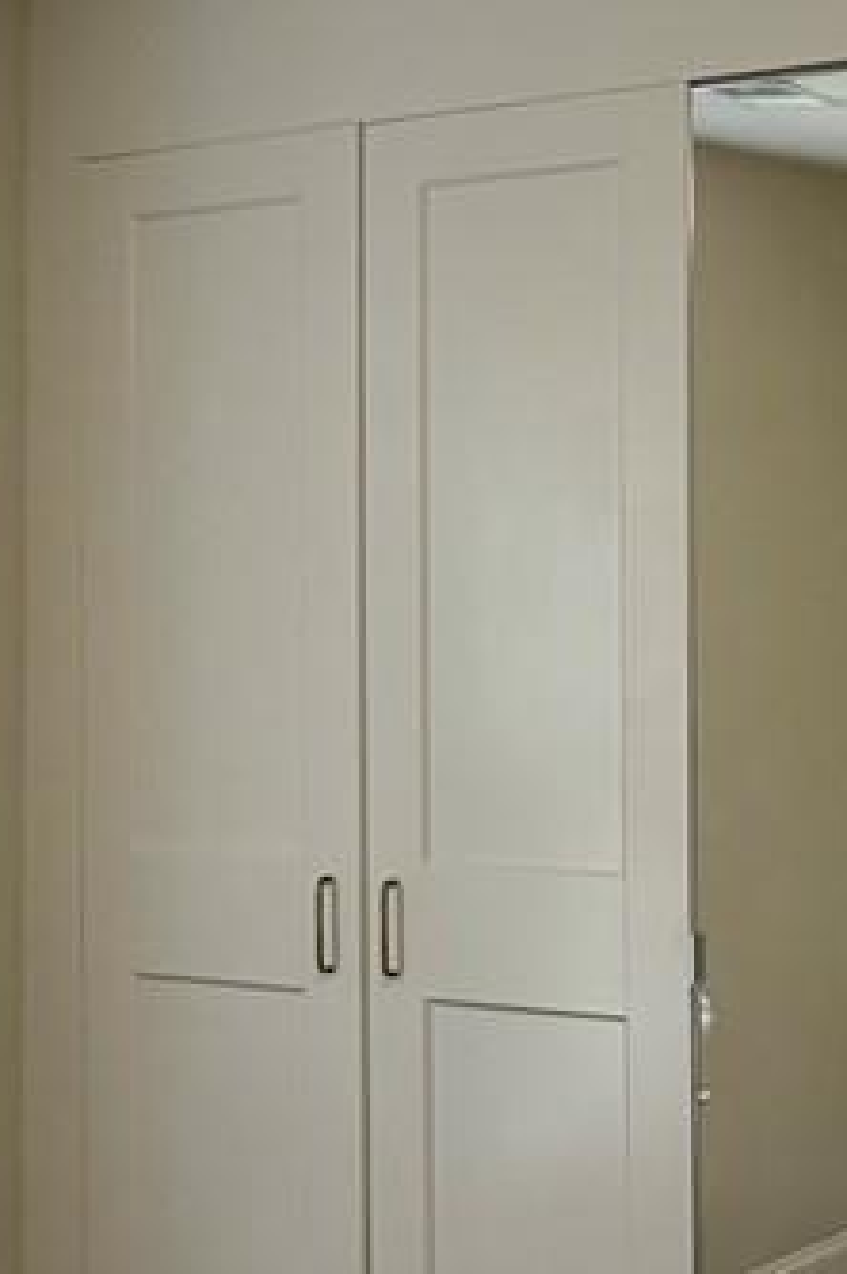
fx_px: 2935
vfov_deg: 24.5
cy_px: 606
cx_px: 8
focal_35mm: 83
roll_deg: +0.1
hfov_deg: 16.1
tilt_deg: +1.5
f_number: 1.6
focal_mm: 5.96
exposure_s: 1/120
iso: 200
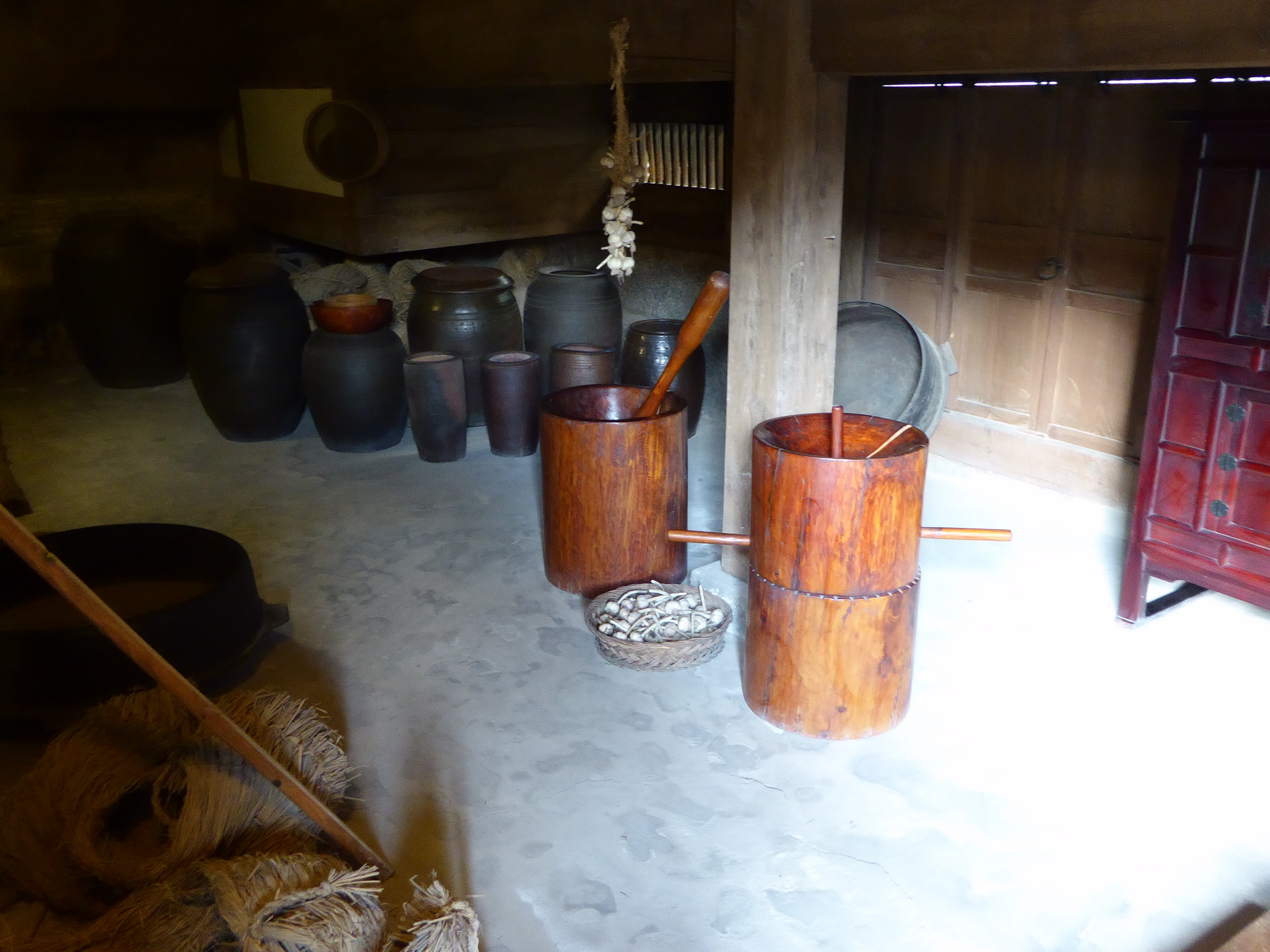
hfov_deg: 61.7
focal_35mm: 29
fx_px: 1064
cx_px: 635
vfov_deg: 48.2
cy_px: 476
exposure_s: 1/8
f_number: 3.5
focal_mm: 5
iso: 500
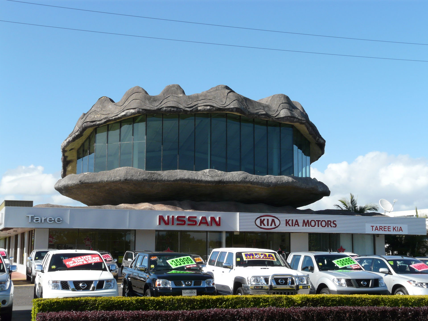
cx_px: 214
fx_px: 680
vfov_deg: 26.6
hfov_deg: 34.9
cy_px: 160
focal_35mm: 55
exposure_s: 1/400
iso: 100
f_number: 5.6
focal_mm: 9
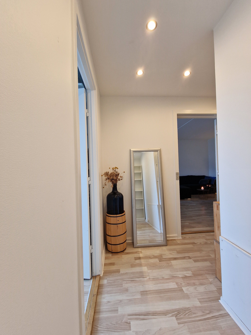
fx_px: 126
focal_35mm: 13
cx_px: 126
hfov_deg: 89.9
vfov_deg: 106.2
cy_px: 168
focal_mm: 2.2
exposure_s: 1/50
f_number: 2.2
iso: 160
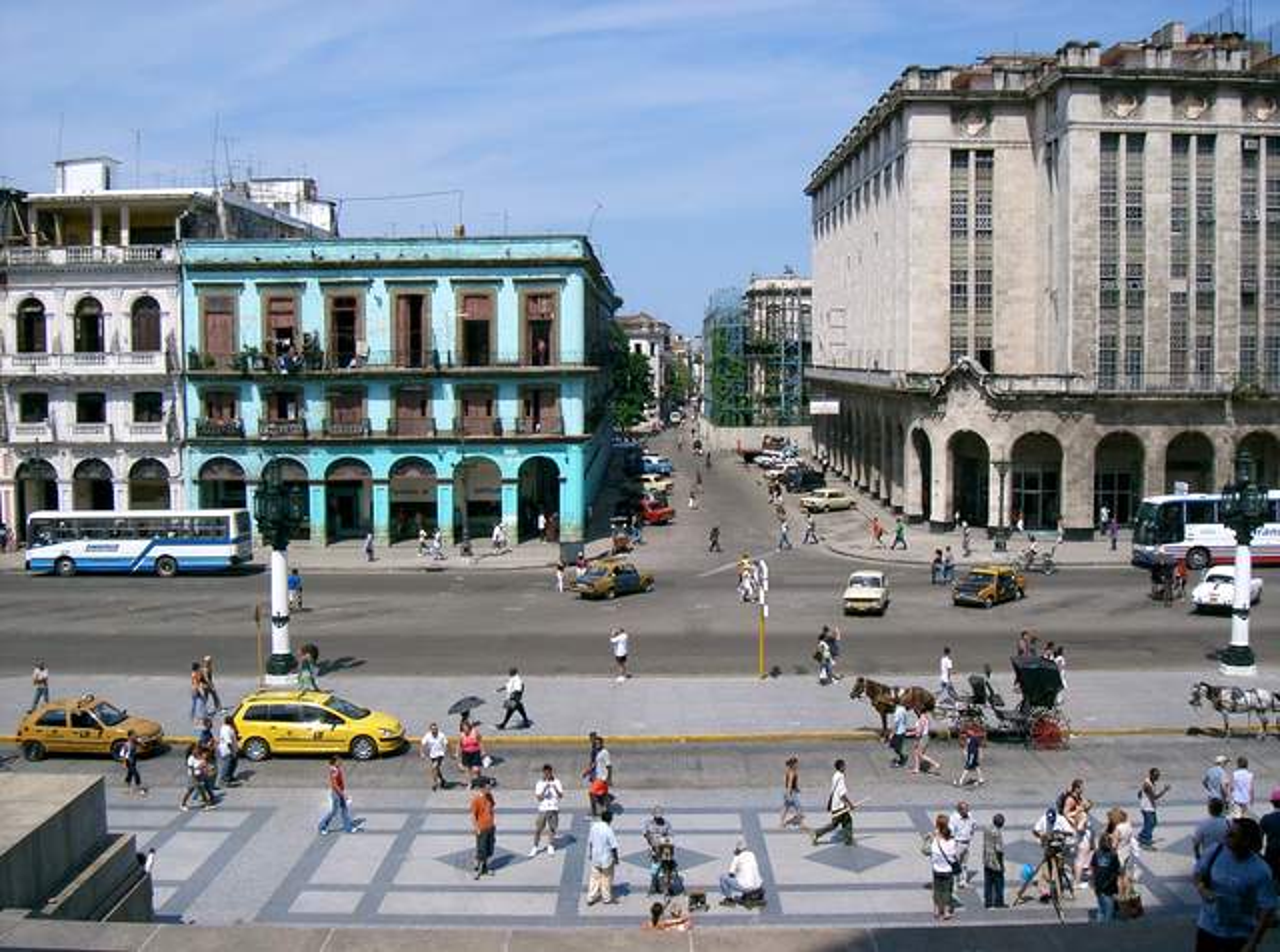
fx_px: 1438
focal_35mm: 39
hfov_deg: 48.0
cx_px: 640
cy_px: 476
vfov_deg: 36.6
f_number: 4.8
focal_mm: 8
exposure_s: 1/1000
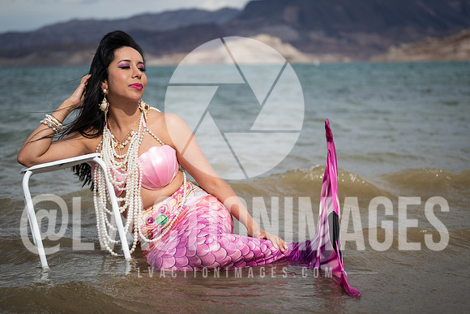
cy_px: 154
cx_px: 254
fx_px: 866
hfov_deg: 30.3
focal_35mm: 66
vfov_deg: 20.5
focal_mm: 61
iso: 64
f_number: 2.8
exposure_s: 1/1600
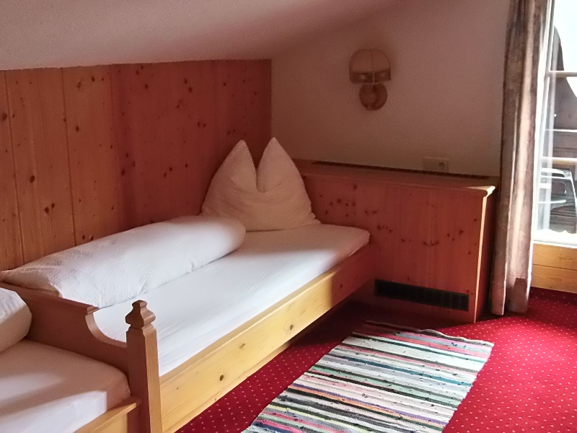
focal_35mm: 41
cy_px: 216
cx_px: 288
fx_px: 683
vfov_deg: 35.1
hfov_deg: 45.8
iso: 800
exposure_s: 1/30
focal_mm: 7.2
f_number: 3.6
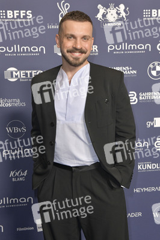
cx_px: 80
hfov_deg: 28.0
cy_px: 120
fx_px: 321
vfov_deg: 41.1
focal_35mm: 48
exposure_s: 1/200
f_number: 6.3
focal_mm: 48
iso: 2000
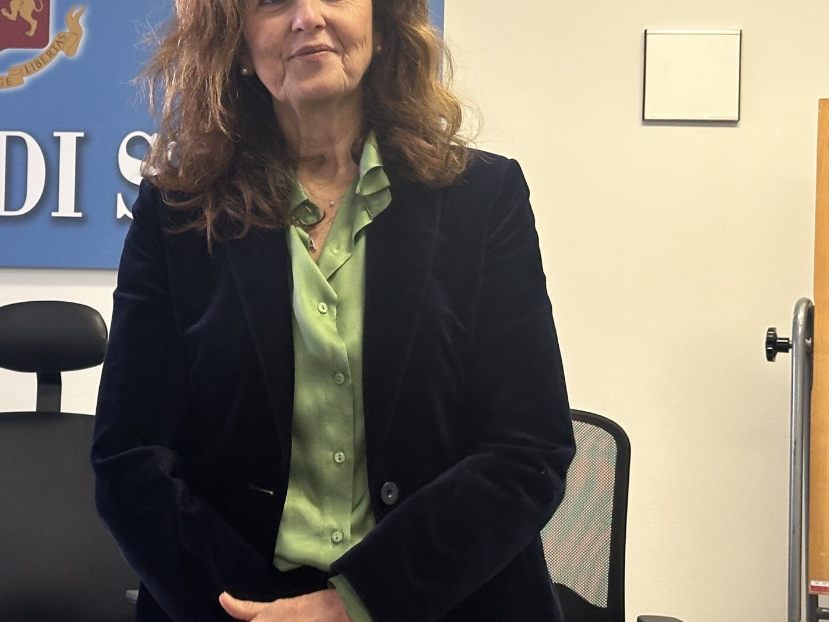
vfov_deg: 16.8
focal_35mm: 88
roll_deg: -1.1
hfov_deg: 21.9
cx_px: 128
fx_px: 2107
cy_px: 262
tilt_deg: +1.7
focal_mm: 6.86
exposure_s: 1/50
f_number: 1.78
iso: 160
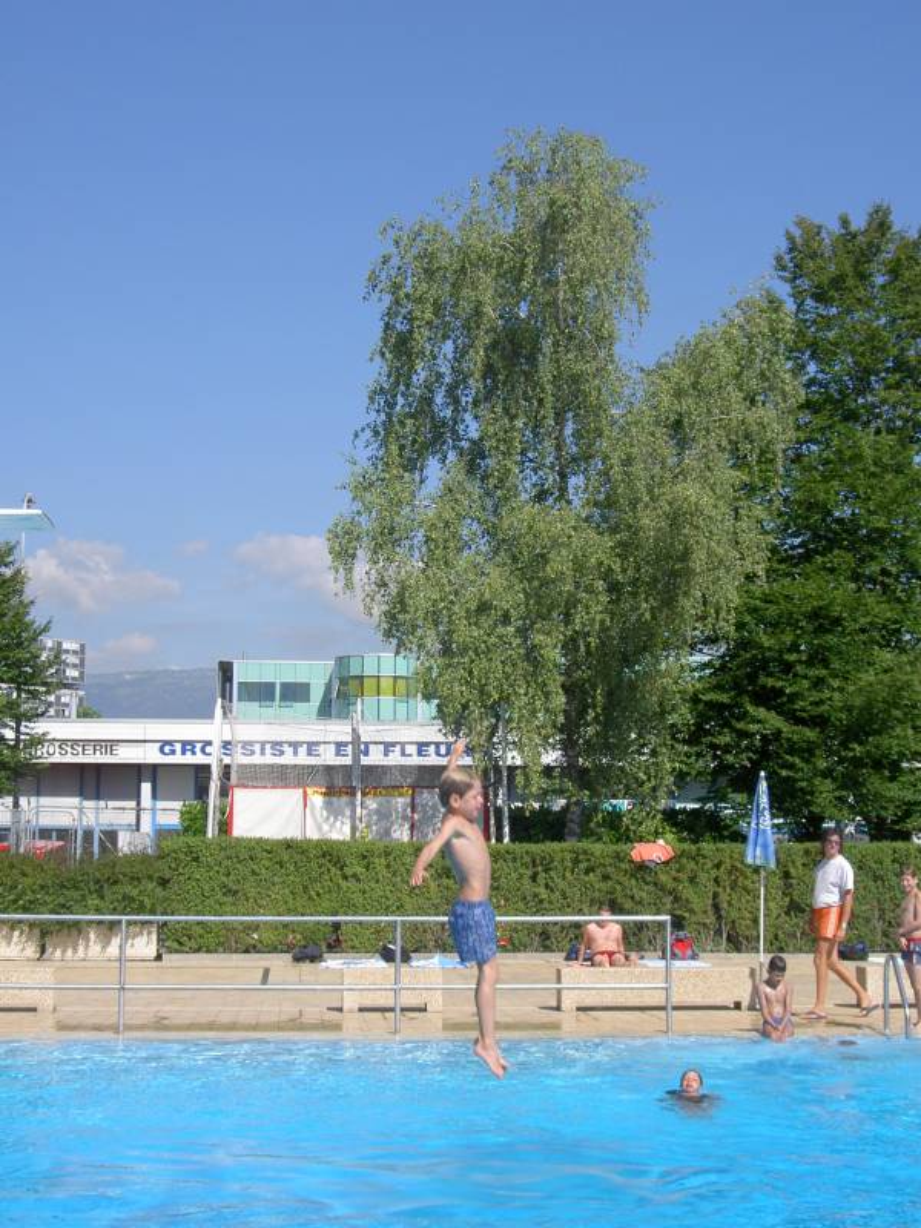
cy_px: 614
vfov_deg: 34.9
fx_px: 1951
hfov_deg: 26.6
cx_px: 460
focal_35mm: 55
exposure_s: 1/400
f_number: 5.5
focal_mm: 11.3
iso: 100
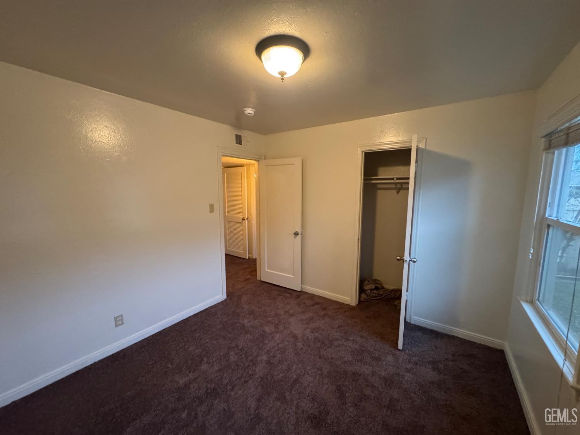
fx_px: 235
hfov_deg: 102.1
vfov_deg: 85.7
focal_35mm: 14
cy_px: 218
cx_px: 290
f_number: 2.2
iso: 1000
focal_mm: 2.22
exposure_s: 1/60
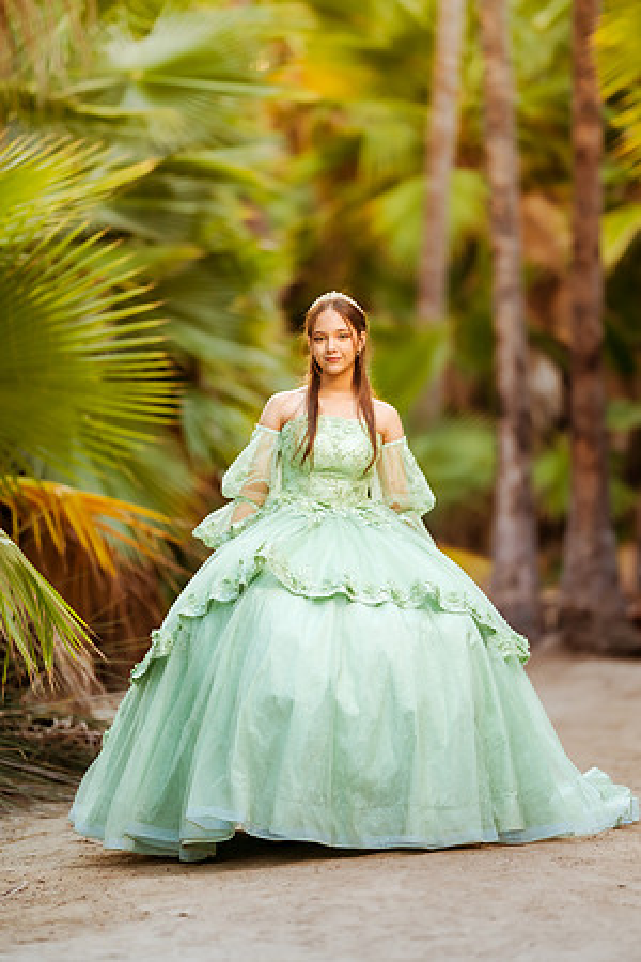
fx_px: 3605
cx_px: 320
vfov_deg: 15.2
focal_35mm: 135
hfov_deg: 10.2
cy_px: 481
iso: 400
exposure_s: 1/500
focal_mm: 135
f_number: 1.8
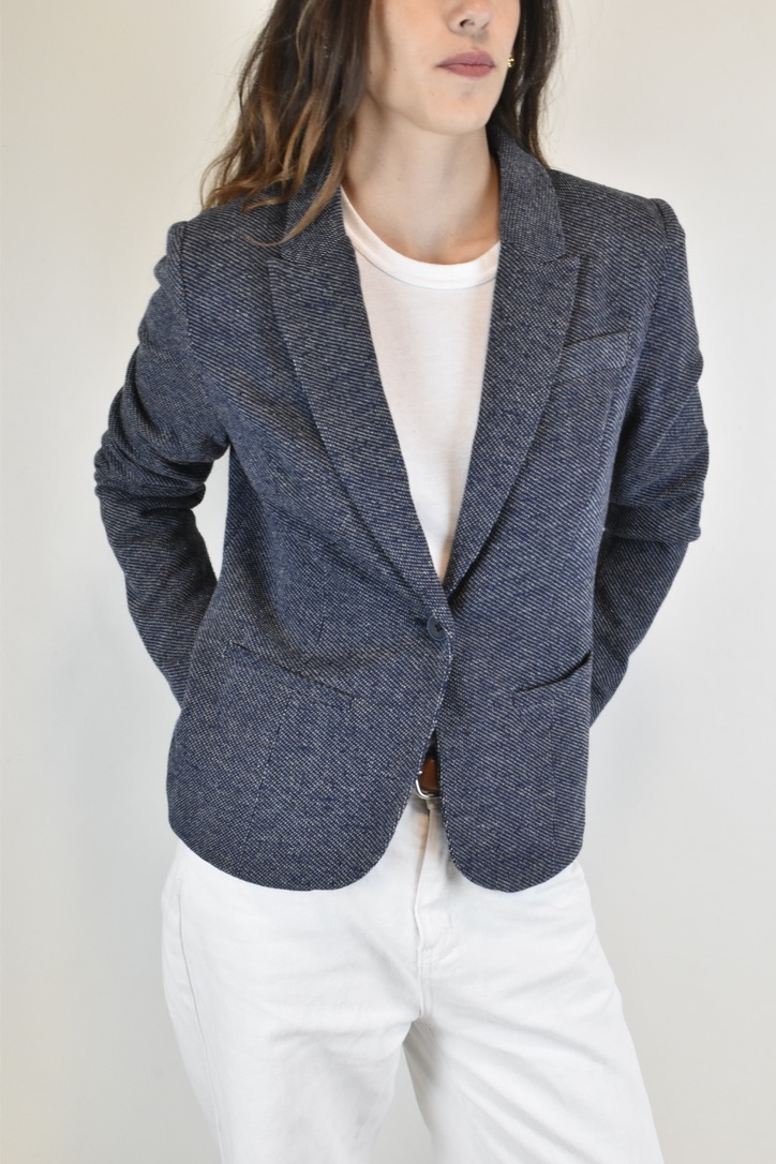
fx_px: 1503
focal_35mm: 46
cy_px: 582
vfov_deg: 42.3
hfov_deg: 28.9
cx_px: 388
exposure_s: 1/40
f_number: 13
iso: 1600
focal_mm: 31
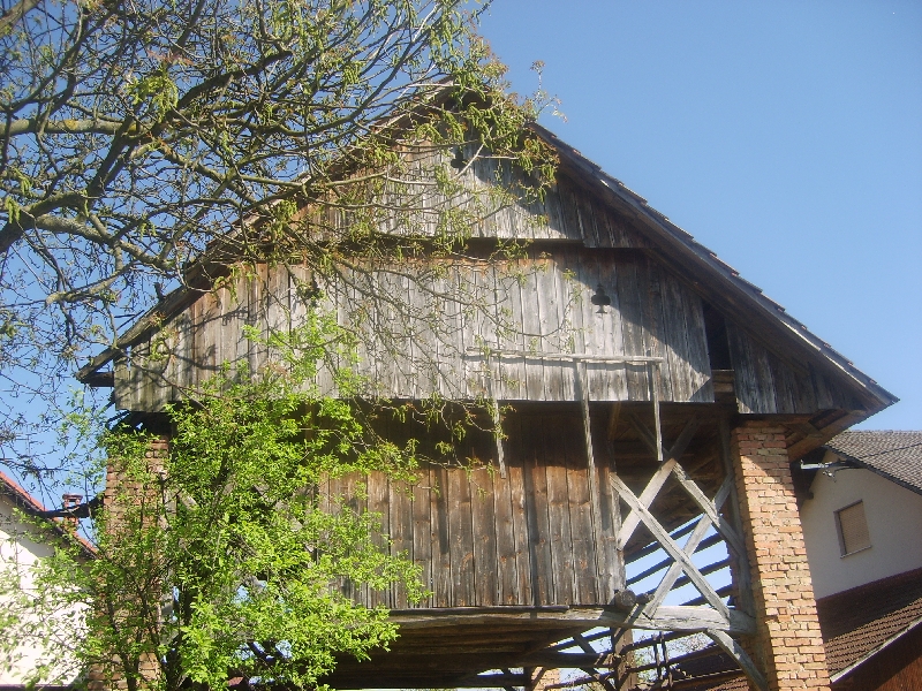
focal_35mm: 35
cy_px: 346
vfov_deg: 40.7
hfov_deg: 52.6
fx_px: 932
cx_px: 461
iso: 50
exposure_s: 1/500
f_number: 2.8
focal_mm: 5.8
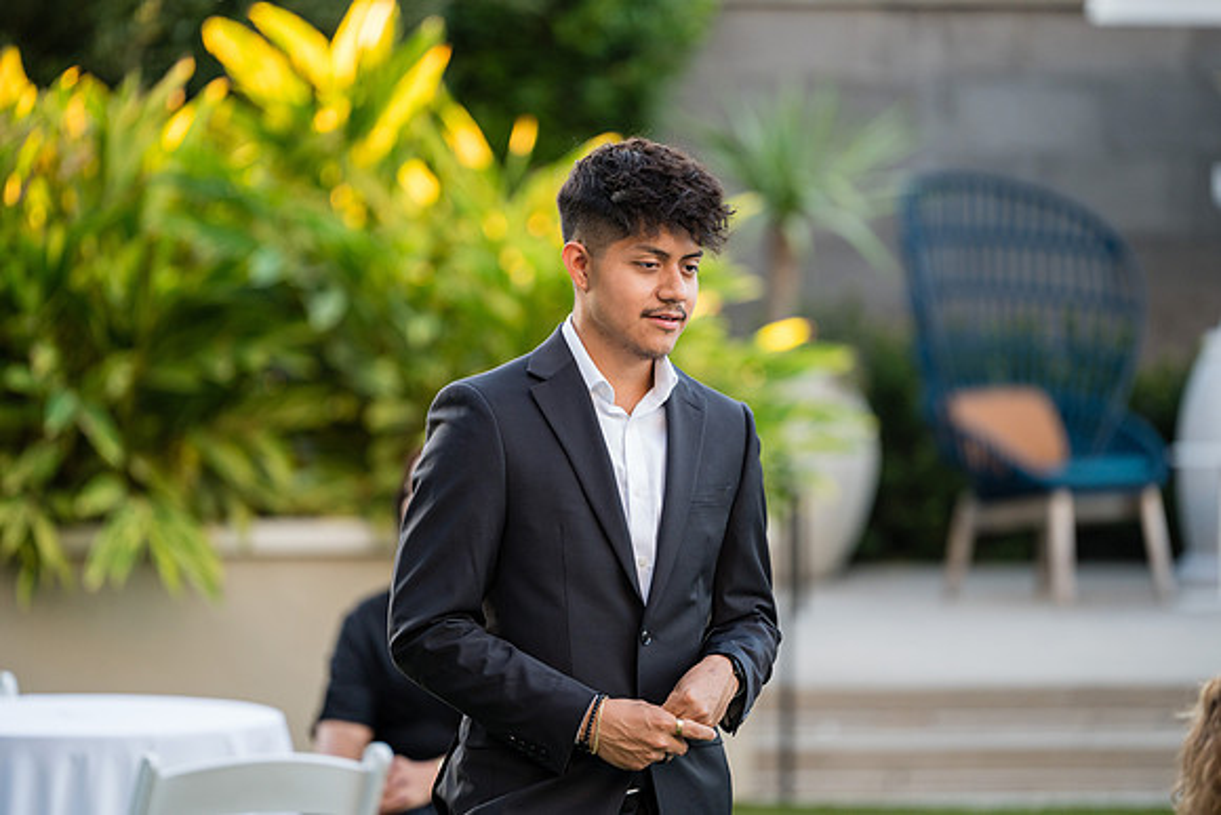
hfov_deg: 11.4
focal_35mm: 180
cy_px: 408
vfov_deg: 7.6
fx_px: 6106
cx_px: 610
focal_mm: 180
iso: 800
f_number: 2.8
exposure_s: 1/250
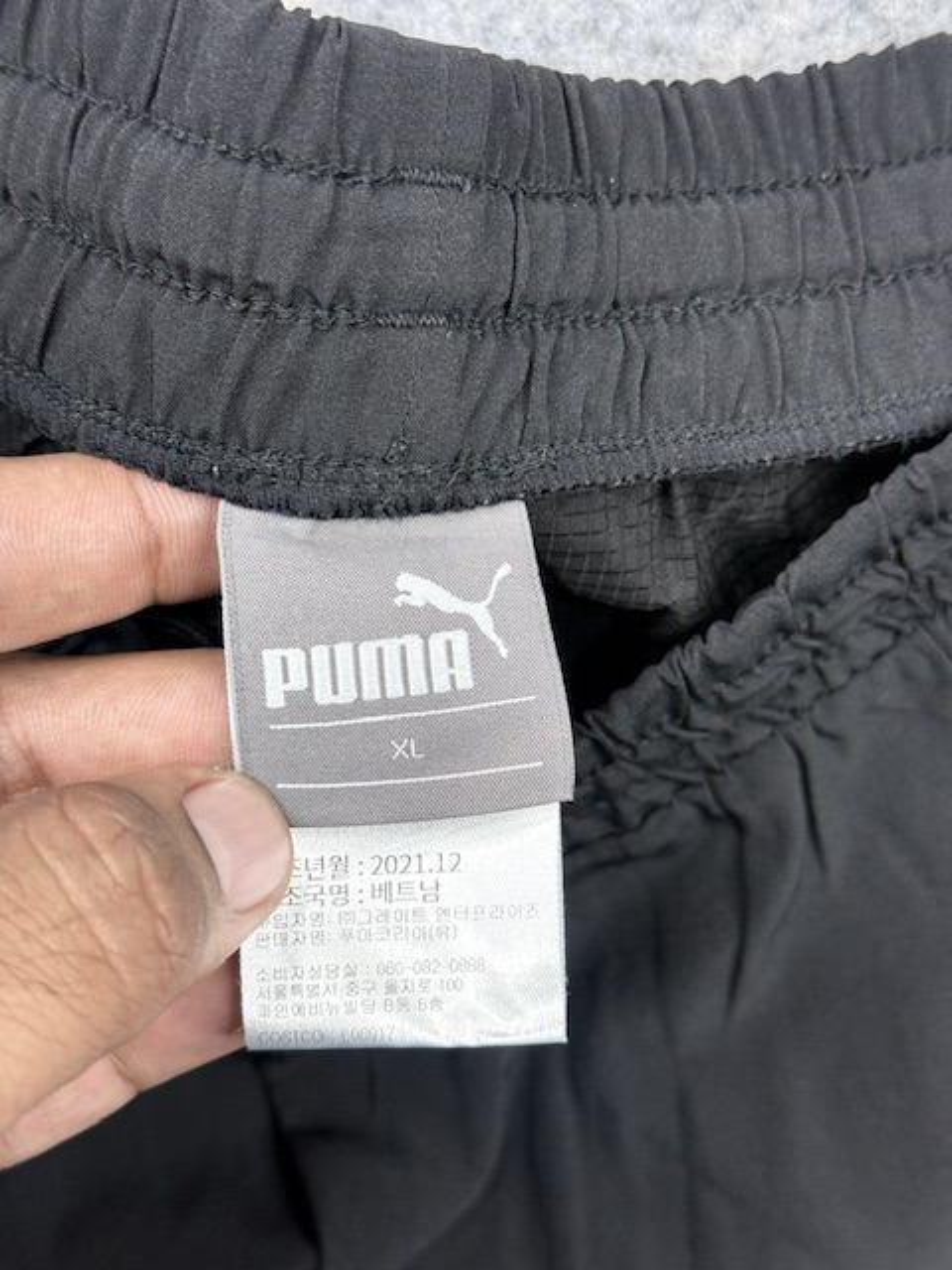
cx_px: 476
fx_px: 1760
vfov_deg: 39.7
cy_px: 635
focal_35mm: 48
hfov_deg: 30.3
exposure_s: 1/100
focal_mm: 6.76
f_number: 1.78
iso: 125
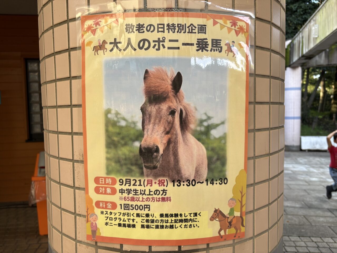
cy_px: 126
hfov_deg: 67.3
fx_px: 253
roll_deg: +1.1
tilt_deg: -3.6
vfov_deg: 53.1
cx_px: 168
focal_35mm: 26
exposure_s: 1/122
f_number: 1.6
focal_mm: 5.96
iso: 64
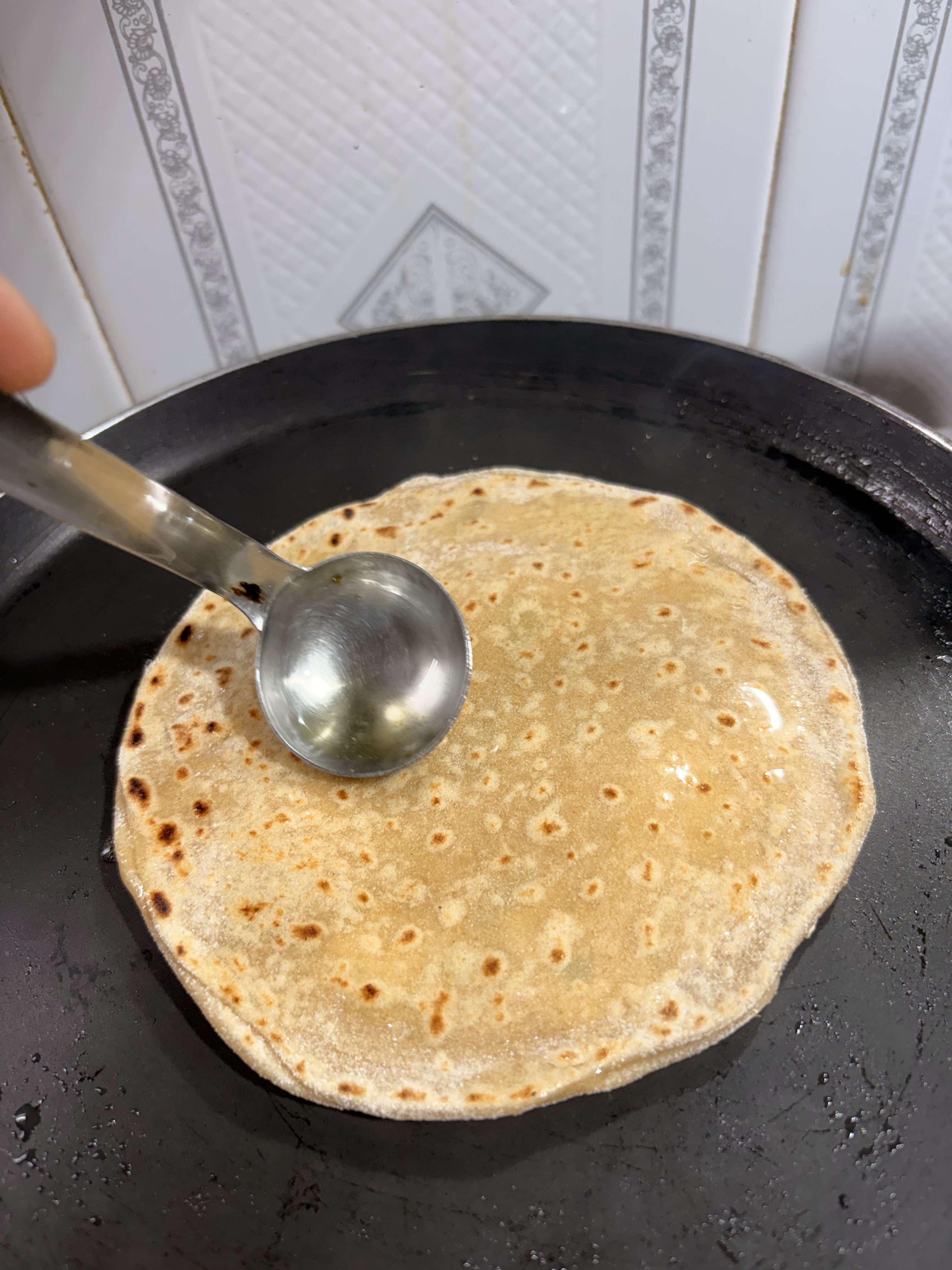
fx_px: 953
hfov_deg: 53.1
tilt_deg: -50.5
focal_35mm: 26
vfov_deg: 67.3
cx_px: 476
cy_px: 635
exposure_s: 1/100
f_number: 1.6
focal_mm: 5.96
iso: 80
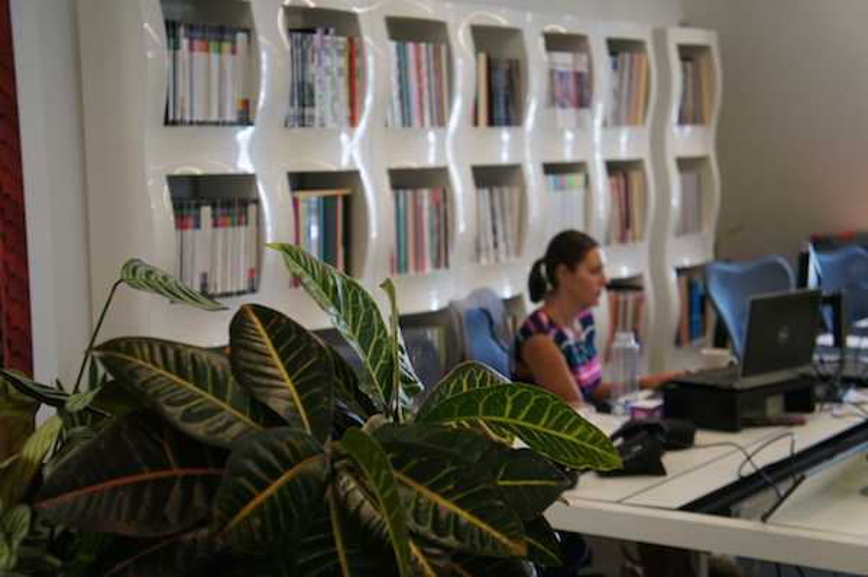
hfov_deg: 32.7
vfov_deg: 22.0
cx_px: 434
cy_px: 288
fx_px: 1482
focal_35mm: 62
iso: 1600
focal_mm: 41
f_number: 4.5
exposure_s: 1/160
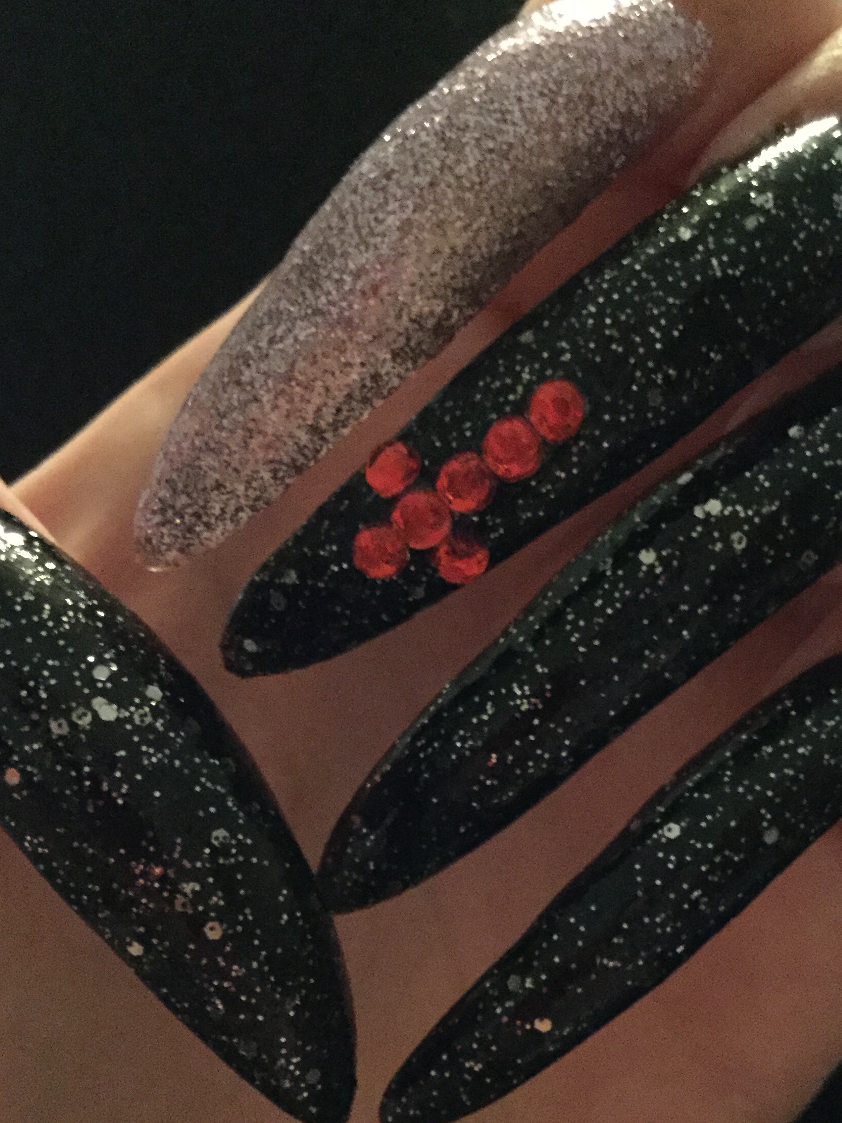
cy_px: 705
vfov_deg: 40.9
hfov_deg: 31.5
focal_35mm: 46
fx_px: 1492
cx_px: 461
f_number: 2.4
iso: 800
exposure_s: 1/15
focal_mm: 3.3
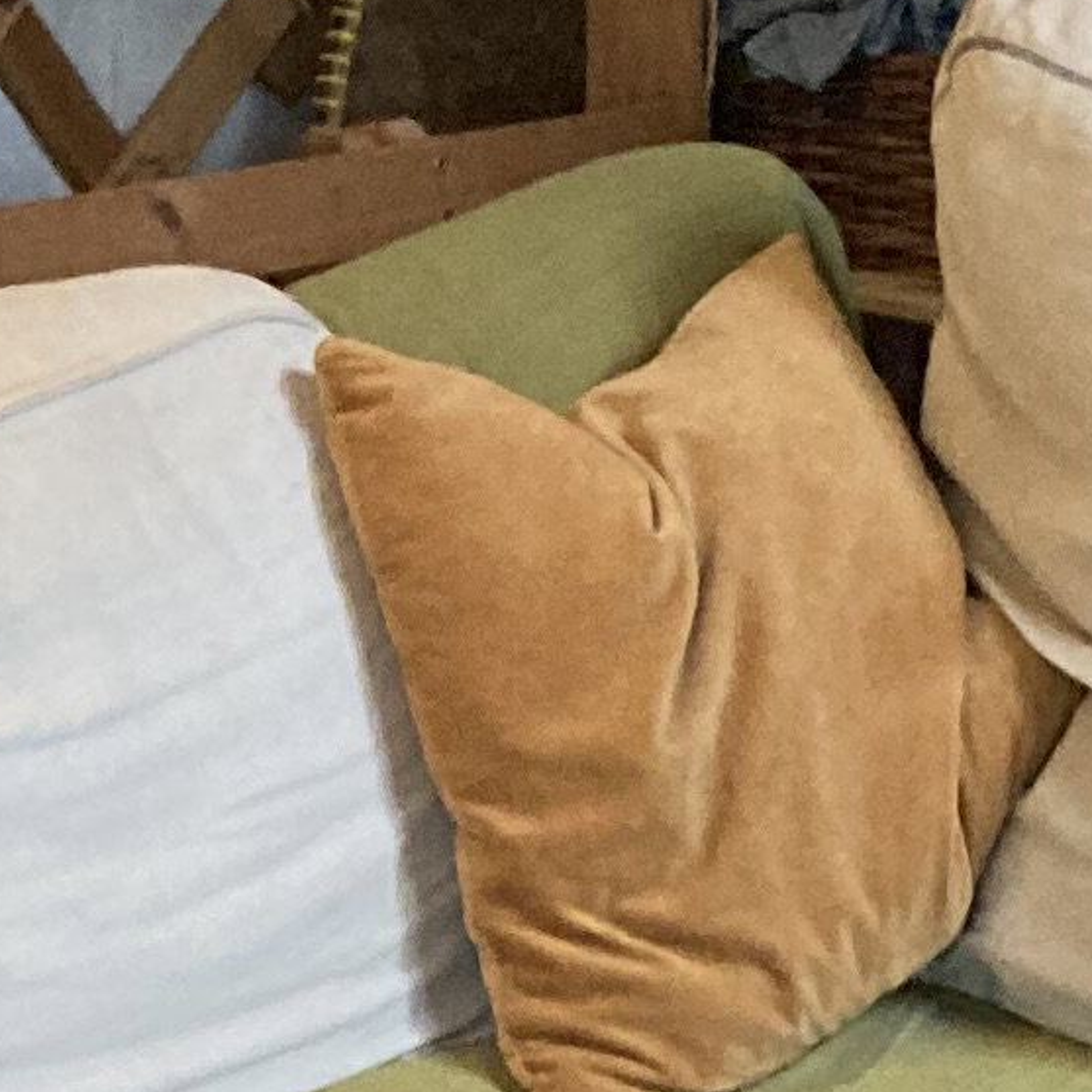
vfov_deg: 9.7
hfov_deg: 9.6
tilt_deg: -15.5
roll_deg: +1.3
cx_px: -422
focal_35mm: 179
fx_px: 6389
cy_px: 1163
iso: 320
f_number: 1.8
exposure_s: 1/60
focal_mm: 3.99
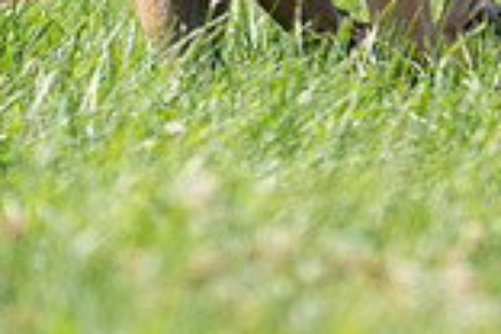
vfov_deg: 0.6
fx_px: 30976
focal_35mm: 2226
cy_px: -249
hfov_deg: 0.9
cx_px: 405
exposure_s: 1/4000
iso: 1000
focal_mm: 600
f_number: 6.3
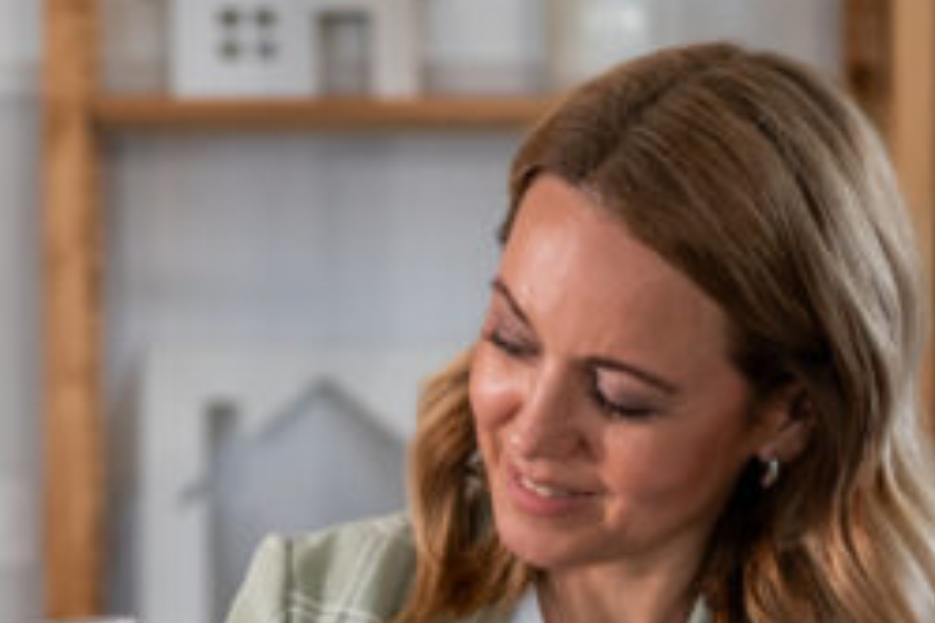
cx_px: 357
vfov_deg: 12.7
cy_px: 432
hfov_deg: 18.9
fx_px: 2805
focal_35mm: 108
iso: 1600
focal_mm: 35
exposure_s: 1/1000
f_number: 1.8
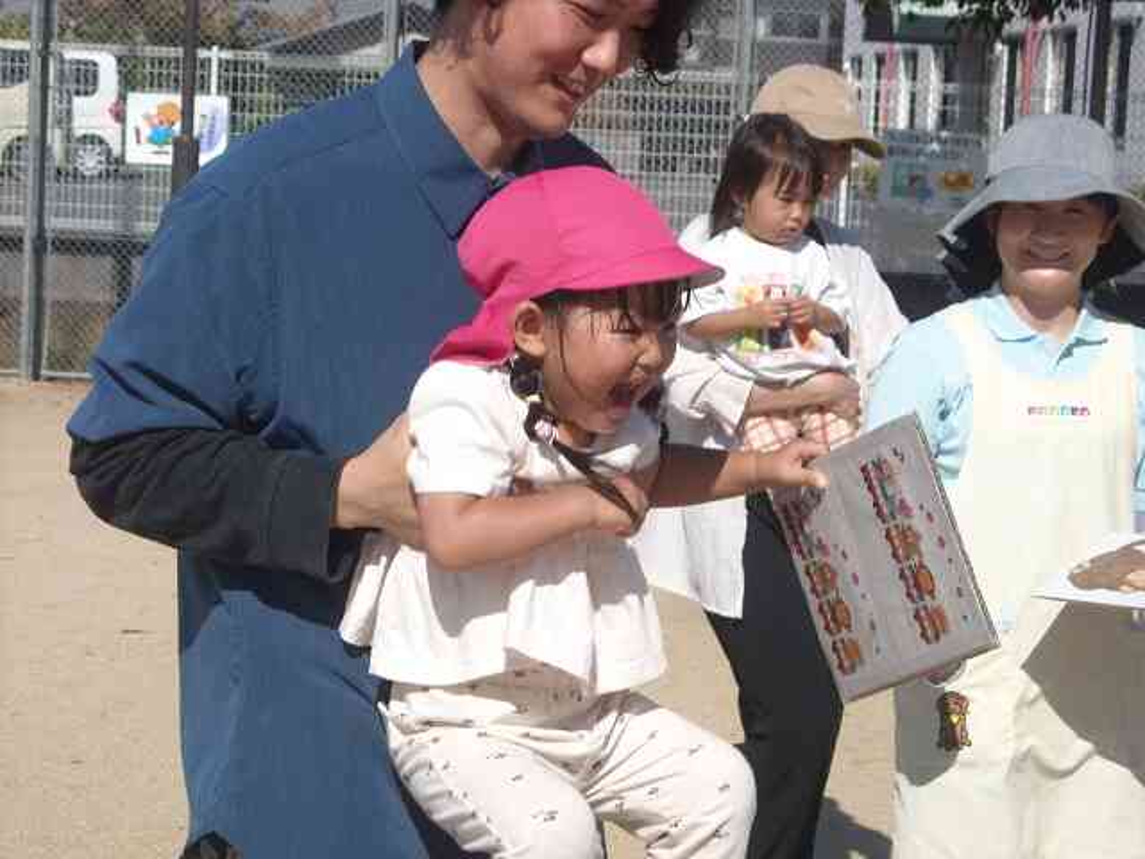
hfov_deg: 18.7
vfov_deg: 14.1
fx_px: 3473
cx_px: 572
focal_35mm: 105
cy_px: 430
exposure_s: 1/176
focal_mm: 17.1
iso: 64
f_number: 9.3
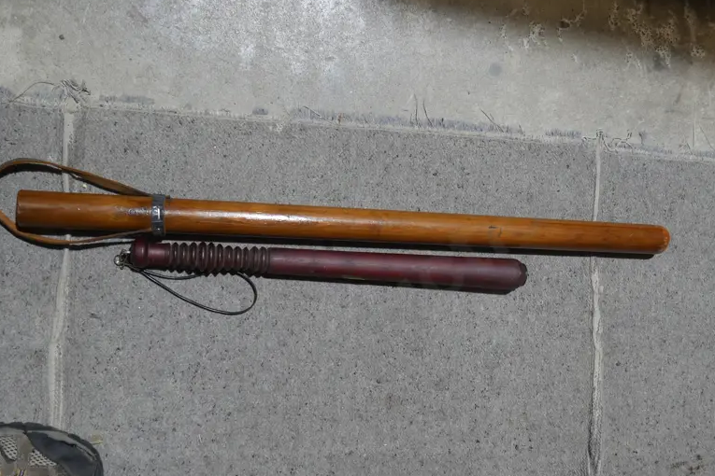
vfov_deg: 34.0
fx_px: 775
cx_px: 409
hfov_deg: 49.4
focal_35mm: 39
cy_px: 300
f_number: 3.5
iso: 320
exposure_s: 1/60
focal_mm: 14
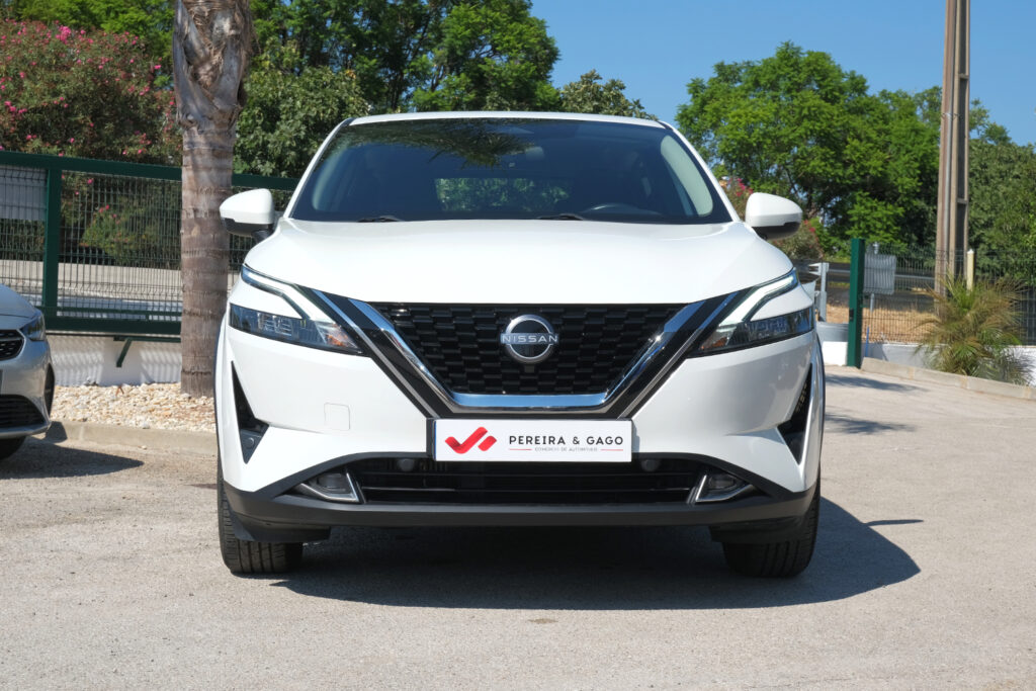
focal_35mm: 58
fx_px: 1669
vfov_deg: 23.4
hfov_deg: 34.5
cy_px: 346
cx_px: 518
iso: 160
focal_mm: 38.5
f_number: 9
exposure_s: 1/320
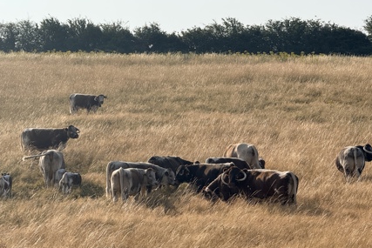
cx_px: 162
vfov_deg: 9.4
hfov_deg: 14.0
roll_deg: -1.6
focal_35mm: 146
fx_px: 1509
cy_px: 132
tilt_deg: +4.2
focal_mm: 15.66
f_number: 2.8
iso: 50
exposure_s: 1/2083
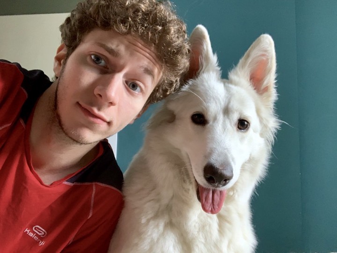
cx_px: 168
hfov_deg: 56.8
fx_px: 312
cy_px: 126
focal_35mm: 32
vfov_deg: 44.2
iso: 320
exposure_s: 1/39
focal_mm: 2.87
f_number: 2.2
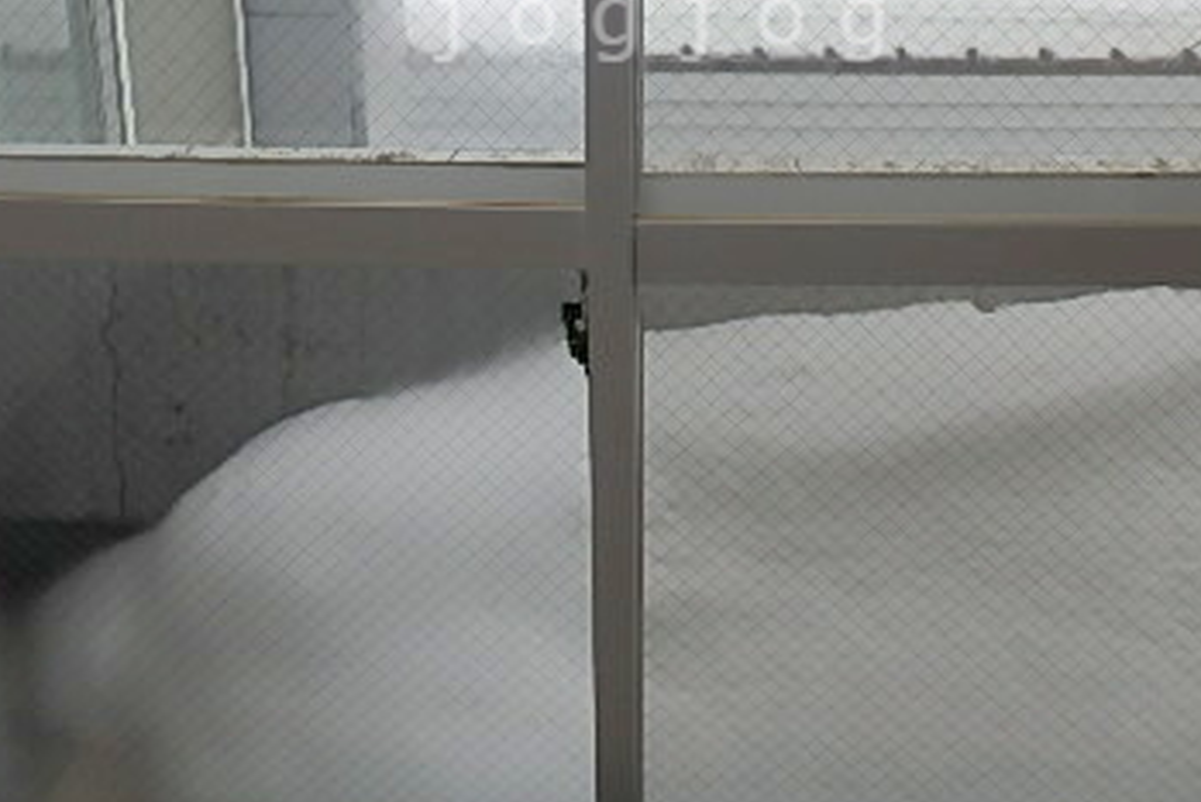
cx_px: 668
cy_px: 21
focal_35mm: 40
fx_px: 1335
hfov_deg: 48.3
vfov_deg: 31.2
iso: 125
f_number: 3.5
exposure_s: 1/125
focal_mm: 3.7
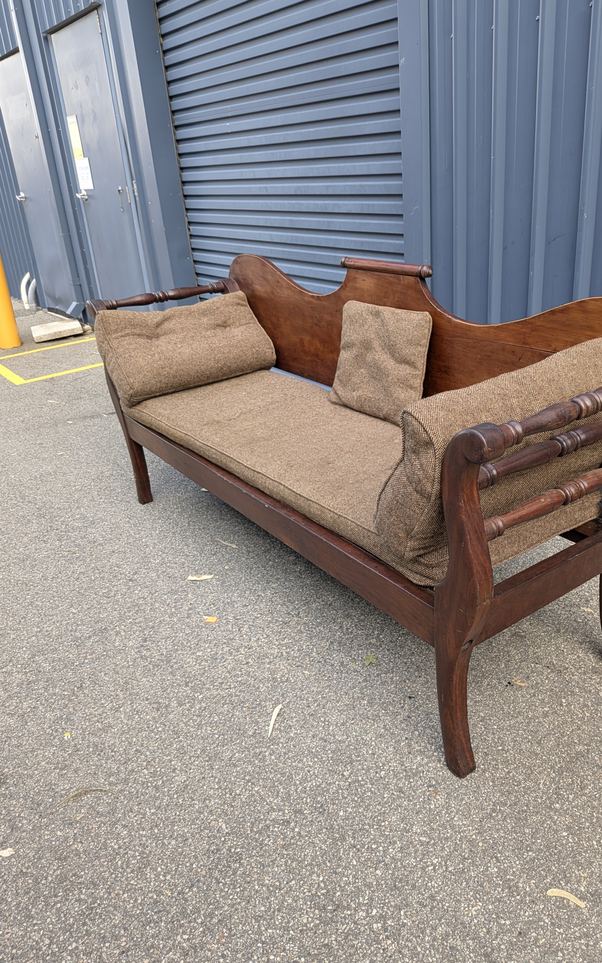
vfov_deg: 70.4
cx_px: 355
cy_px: 491
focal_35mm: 26
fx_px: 683
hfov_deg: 47.4
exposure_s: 1/58.5
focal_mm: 4.53
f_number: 1.7
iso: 45
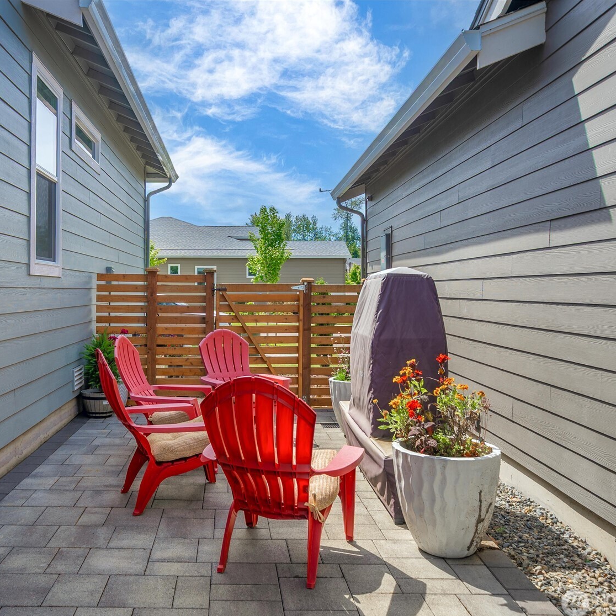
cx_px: 228
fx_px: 624
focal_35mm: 31
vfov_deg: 52.5
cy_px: 312
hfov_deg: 51.9
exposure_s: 1/125
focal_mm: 24
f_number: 7.1
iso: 80
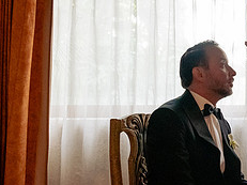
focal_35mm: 58
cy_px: 87
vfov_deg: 25.2
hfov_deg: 31.5
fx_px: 414
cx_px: 227
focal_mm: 24
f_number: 3.5
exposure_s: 1/160
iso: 6400
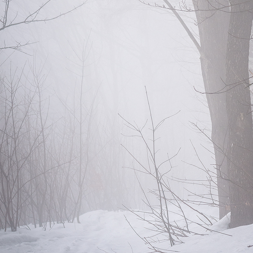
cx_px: 189
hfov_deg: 7.9
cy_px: 20
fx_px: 1827
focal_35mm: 221
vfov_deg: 7.9
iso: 400
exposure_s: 1/250
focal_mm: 70
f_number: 6.3
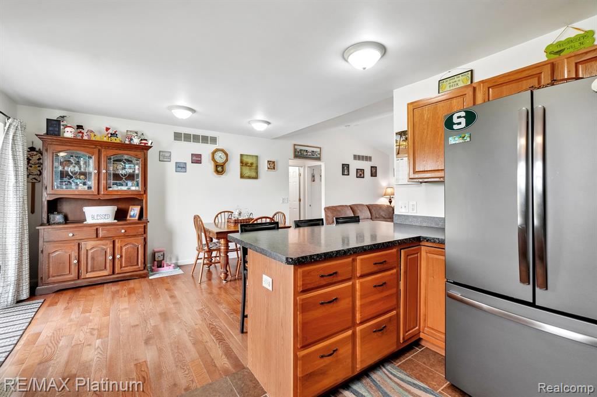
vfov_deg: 77.3
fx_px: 249
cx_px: 298
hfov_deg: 100.4
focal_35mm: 15
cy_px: 198
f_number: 8
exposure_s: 1/20
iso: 400
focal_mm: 10
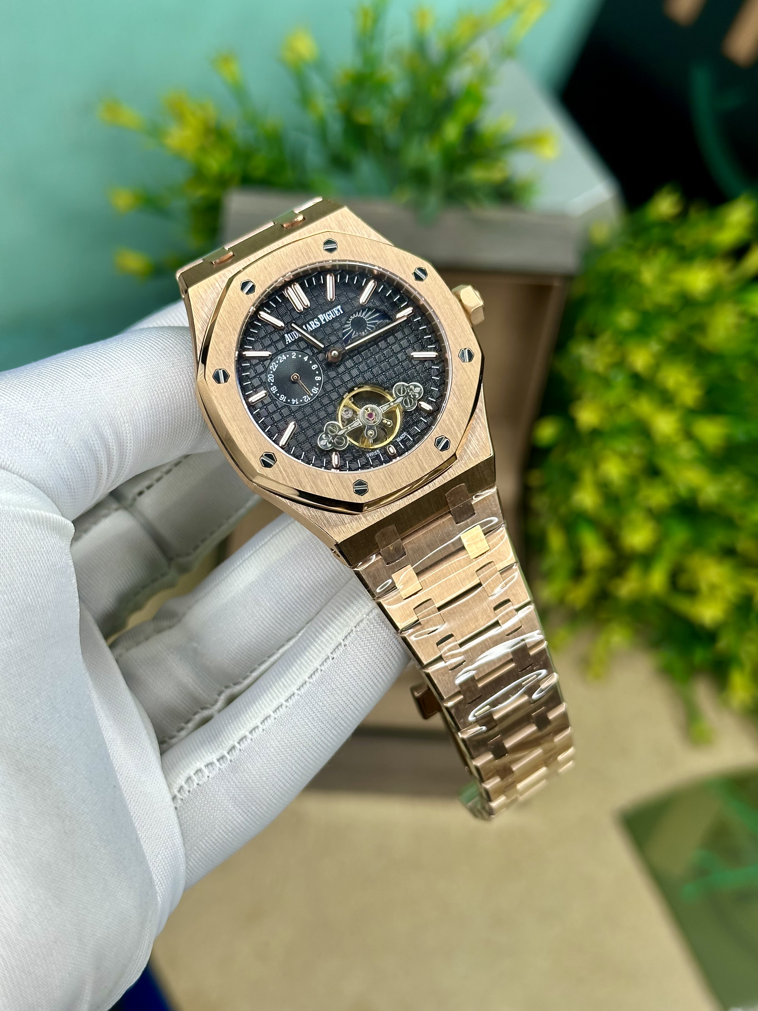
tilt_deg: -47.2
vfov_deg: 39.7
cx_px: 379
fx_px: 1401
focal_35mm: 48
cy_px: 506
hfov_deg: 30.3
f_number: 1.78
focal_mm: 6.86
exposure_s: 1/236
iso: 64
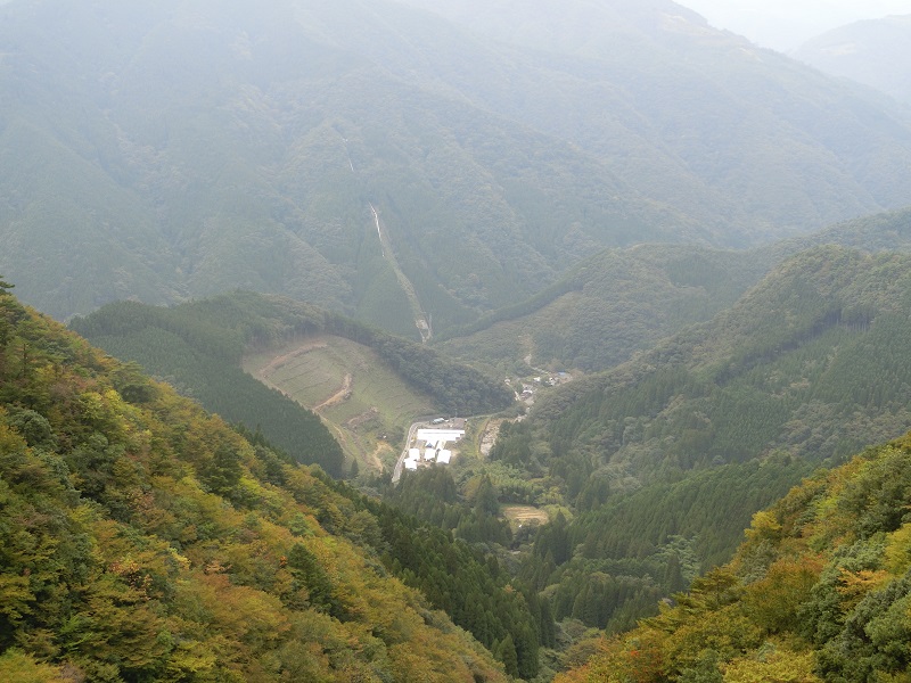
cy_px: 342
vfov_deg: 32.2
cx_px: 456
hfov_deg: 42.1
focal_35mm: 45
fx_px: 1184
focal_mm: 8
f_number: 4.4
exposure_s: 1/125
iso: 80
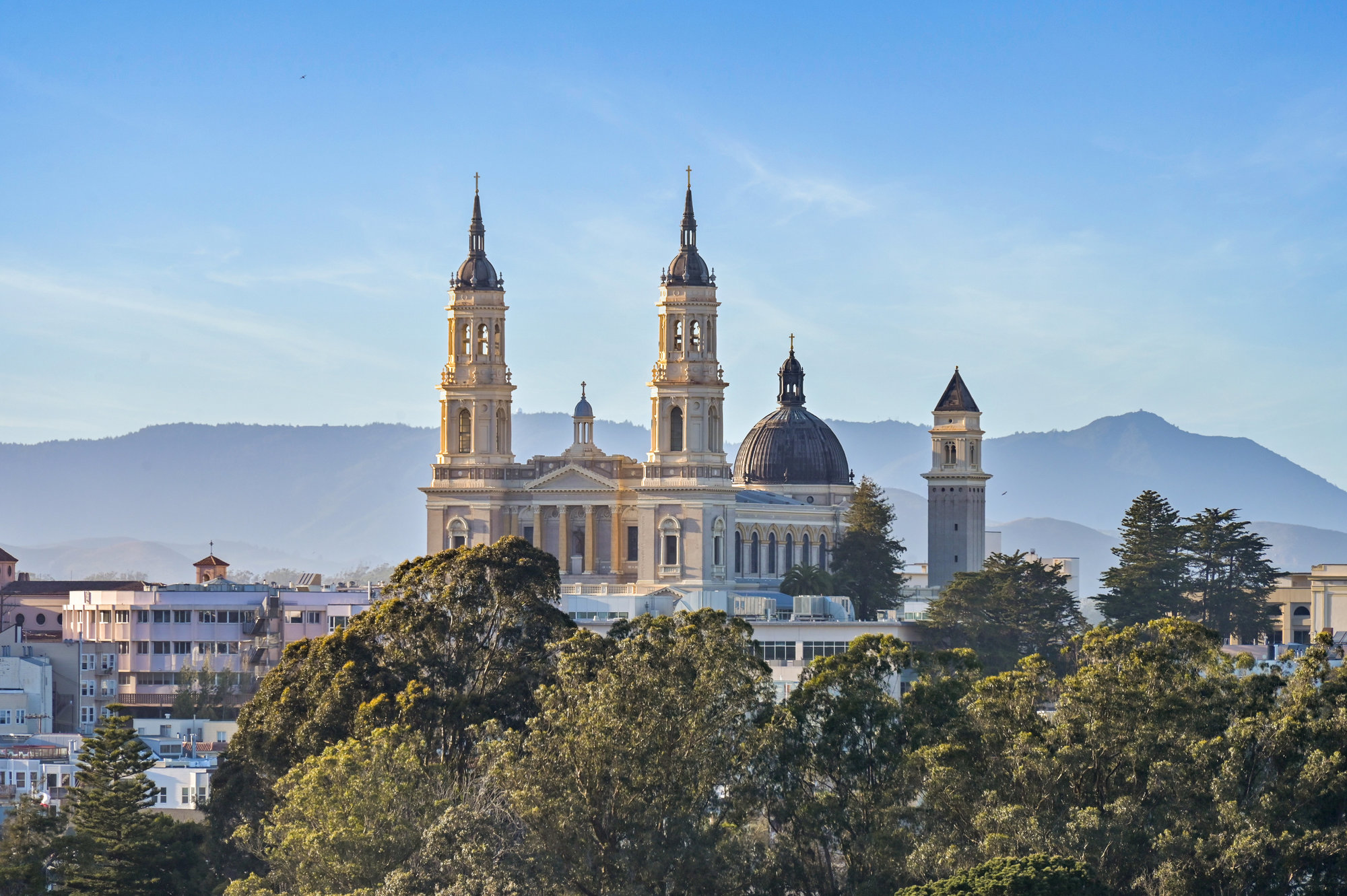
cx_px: 674
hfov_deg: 10.3
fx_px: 7479
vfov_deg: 6.9
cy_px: 448
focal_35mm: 200
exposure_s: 1/400
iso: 400
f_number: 10
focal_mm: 200
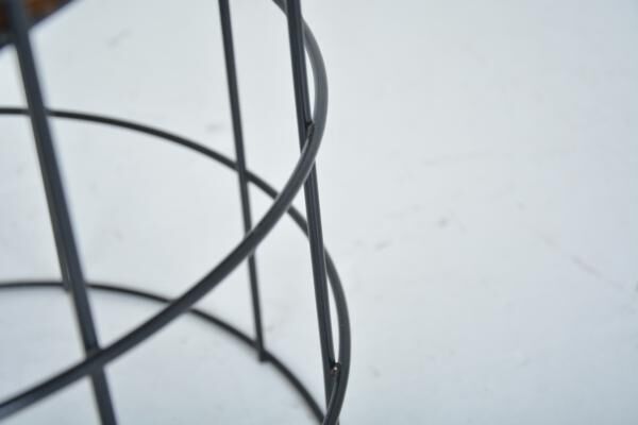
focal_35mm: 75
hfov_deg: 27.0
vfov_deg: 18.2
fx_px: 1329
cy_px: 212
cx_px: 319
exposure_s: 1/160
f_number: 5
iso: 250
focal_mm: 50
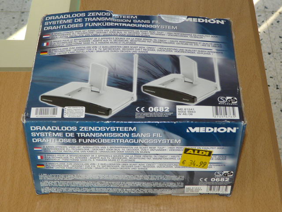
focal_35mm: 81
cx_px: 141
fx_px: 660
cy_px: 106
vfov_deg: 18.2
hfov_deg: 24.1
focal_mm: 8.3
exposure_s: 1/40
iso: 100
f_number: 3.2
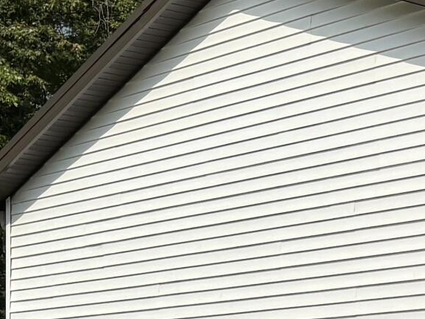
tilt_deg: +2.7
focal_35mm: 136
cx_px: 724
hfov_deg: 13.3
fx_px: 1669
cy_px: 352
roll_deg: +0.2
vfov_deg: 10.8
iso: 50
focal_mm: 5.96
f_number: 1.6
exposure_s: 1/6711
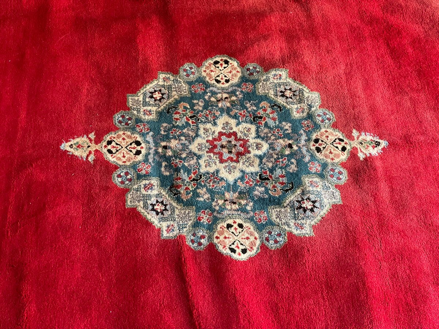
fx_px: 659
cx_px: 220
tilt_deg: -55.7
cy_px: 164
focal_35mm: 52
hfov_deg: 36.8
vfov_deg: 28.0
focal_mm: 6
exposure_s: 1/33
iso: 640
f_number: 2
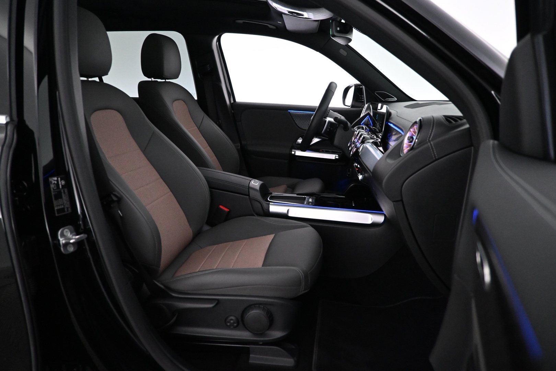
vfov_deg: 53.1
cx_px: 278
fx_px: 371
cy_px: 186
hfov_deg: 73.7
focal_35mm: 24
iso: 3600
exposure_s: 1/60
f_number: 3.5
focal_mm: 16
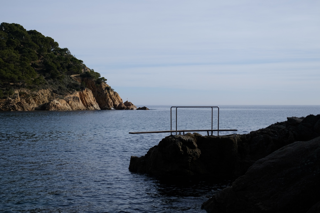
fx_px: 471
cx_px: 160
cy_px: 106
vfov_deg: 25.5
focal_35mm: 53
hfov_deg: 37.5
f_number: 2.8
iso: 200
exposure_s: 1/4000
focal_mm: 35
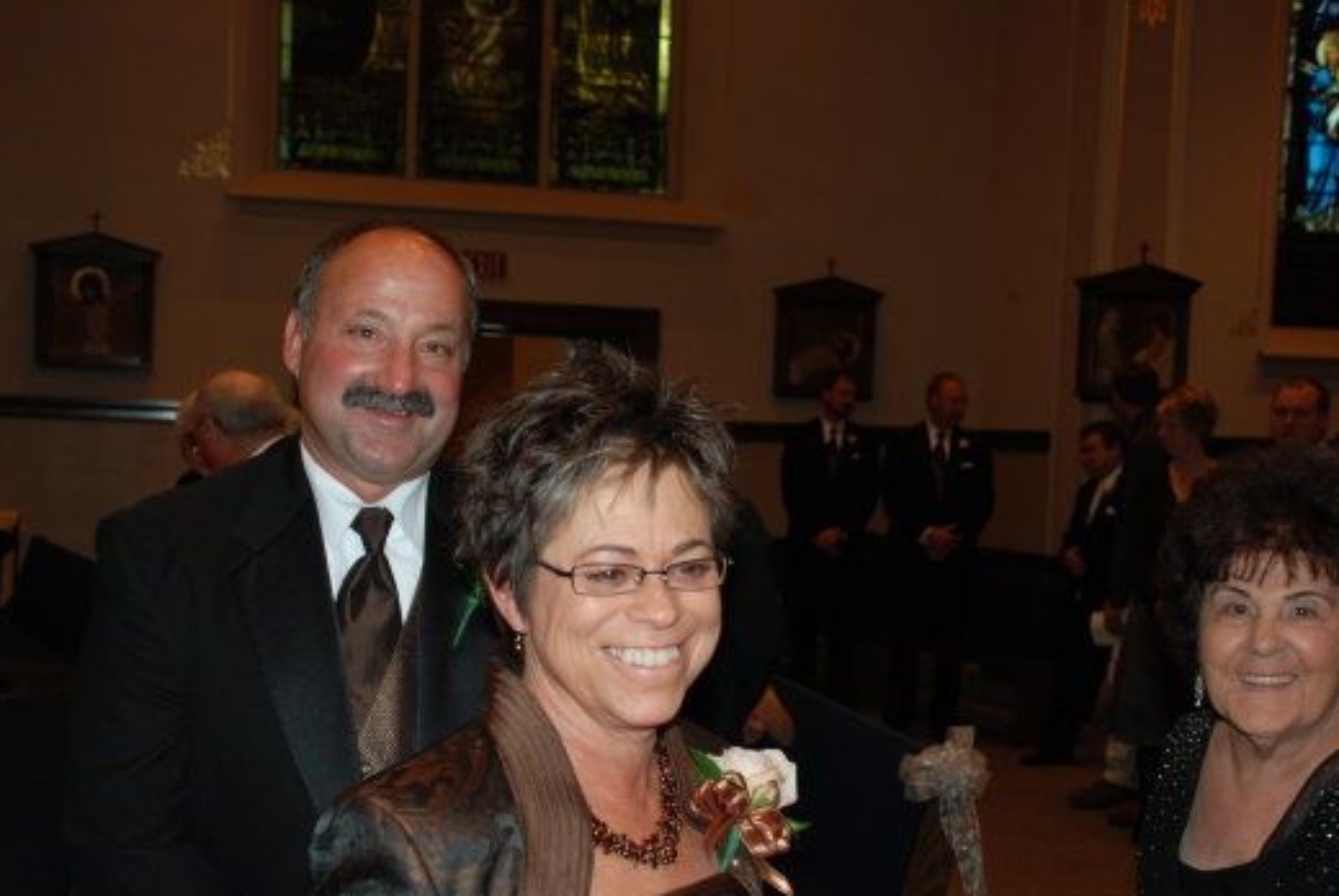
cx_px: 631
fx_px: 1787
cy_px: 518
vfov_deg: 28.1
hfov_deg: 41.1
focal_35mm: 48
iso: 200
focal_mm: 26
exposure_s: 1/60
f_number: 4
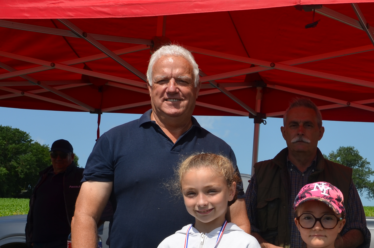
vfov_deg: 18.8
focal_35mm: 71
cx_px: 324
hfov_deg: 27.6
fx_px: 736
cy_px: 222
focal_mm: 24
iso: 100
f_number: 9
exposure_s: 1/320
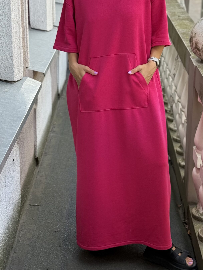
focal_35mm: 76
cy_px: 100
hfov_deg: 19.4
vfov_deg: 25.6
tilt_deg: -15.2
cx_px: 123
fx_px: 594
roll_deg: -1.2
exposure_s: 1/447
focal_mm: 6.76
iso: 64
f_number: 1.78
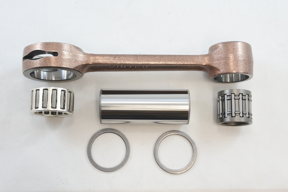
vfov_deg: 31.9
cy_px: 96
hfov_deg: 46.4
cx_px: 144
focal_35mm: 42
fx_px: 336
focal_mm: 15.7
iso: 560
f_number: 4.2
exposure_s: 1/125
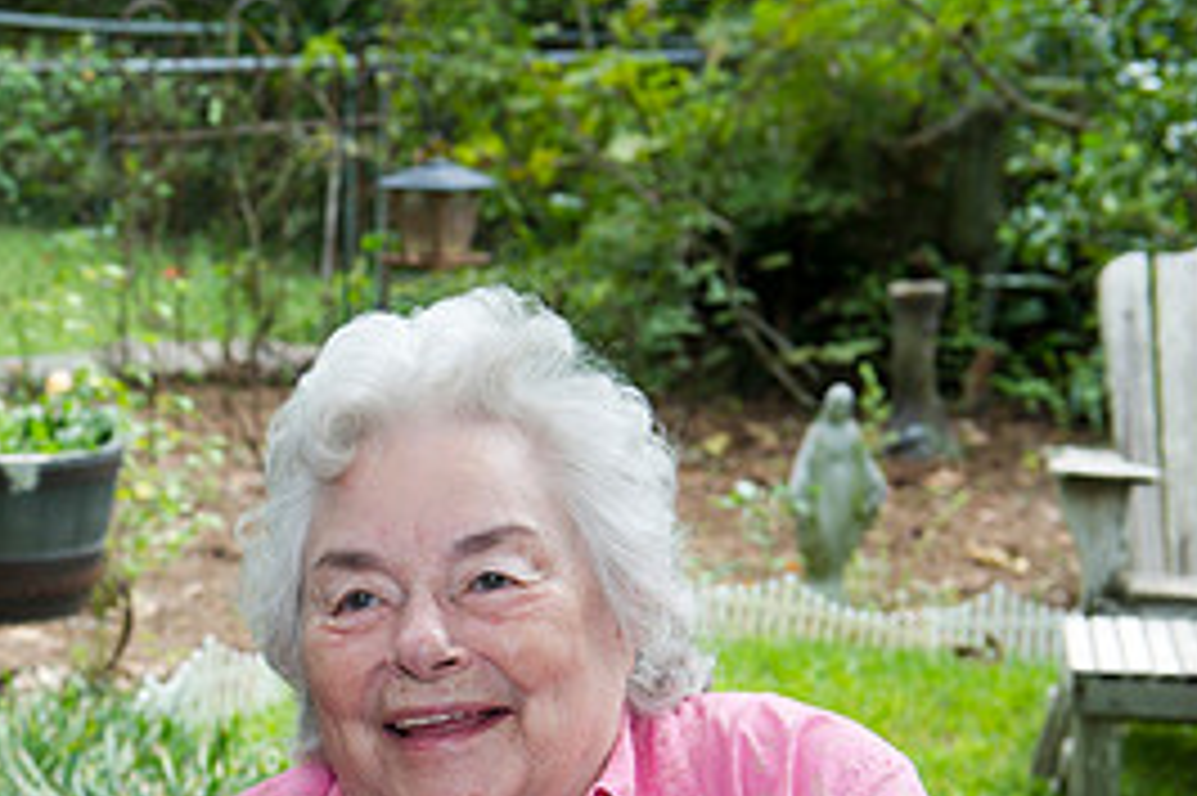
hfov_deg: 18.2
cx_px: -76
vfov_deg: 12.4
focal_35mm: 109
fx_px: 3622
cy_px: 850
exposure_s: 1/80
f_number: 6.3
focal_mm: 50
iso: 200
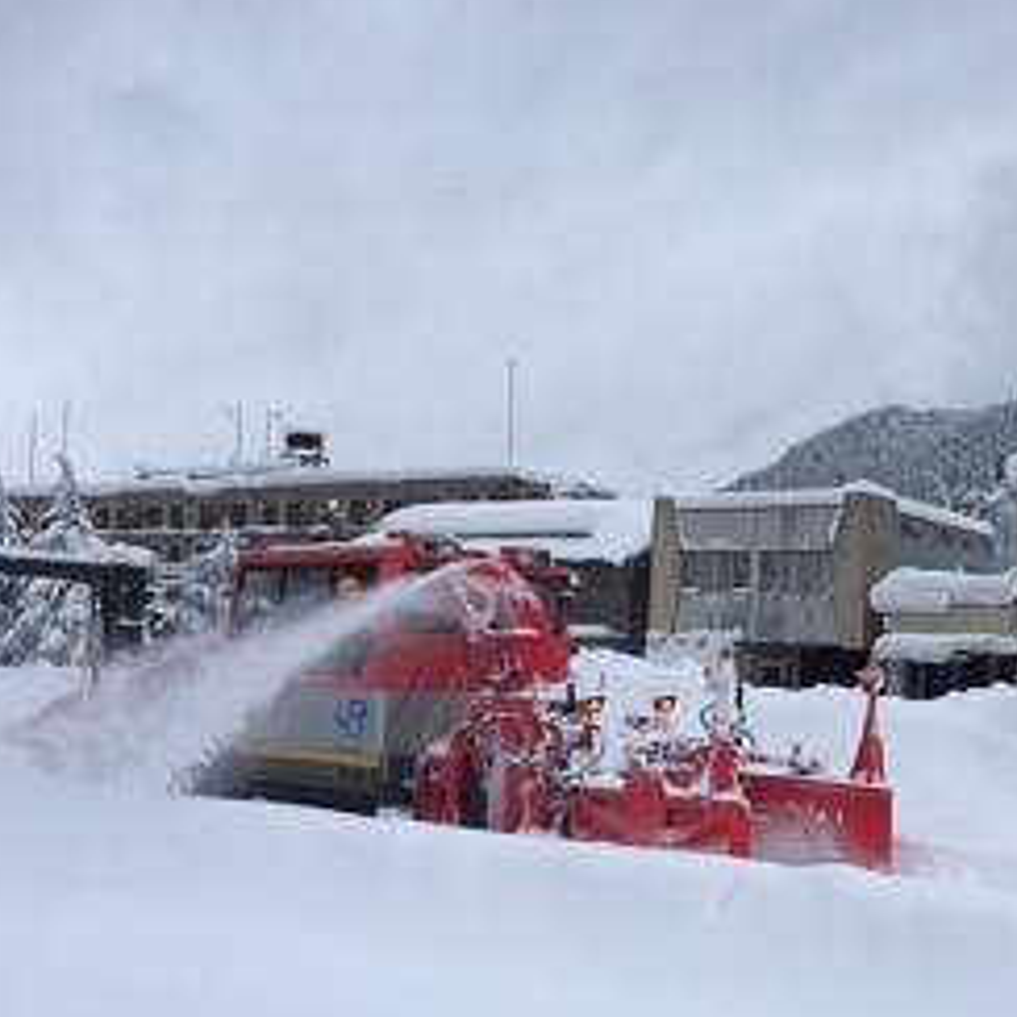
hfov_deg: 38.6
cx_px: 800
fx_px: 1396
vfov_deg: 39.9
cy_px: 592
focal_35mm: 42
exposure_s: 1/1319
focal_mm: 4.15
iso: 32
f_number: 2.2
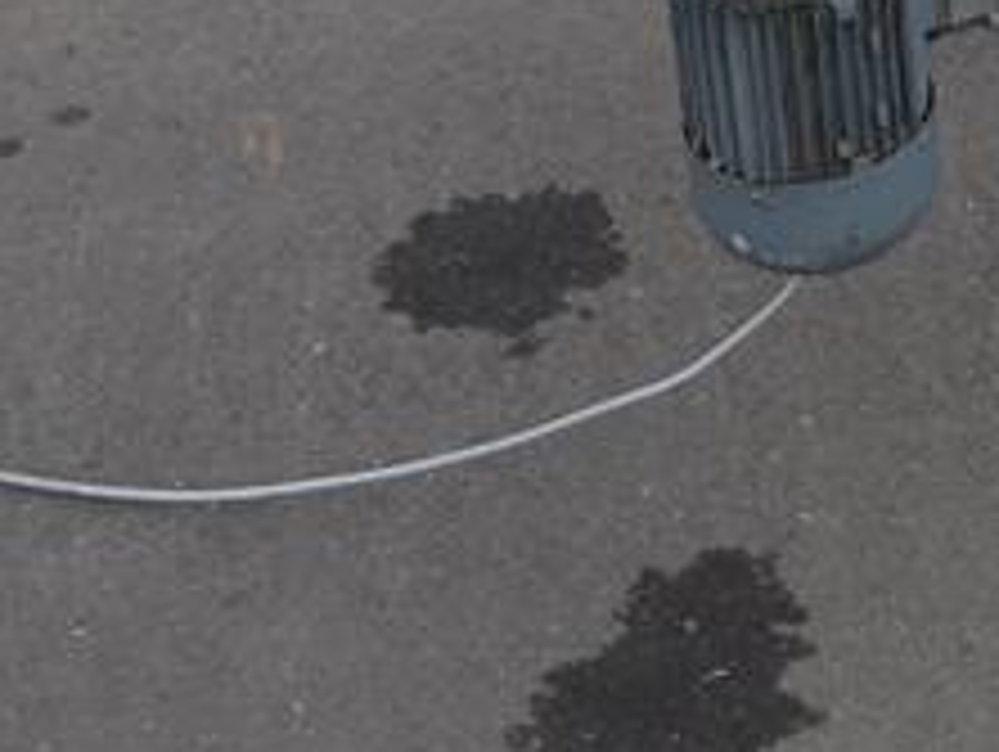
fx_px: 2831
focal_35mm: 98
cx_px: 1364
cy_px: -311
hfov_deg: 18.4
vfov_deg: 14.3
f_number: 7.1
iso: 100
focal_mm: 17
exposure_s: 1/250
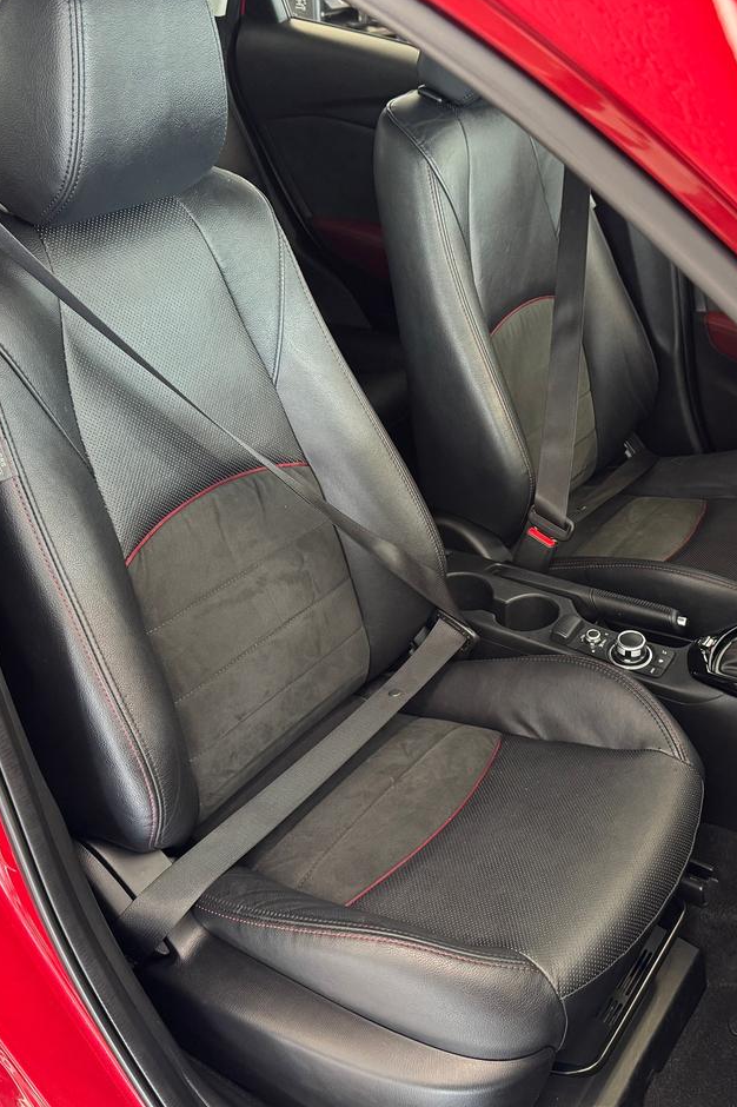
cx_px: 502
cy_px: 561
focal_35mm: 34
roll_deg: -2.7
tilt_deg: -32.1
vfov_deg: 55.8
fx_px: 1045
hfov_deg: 38.3
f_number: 1.78
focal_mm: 6.76
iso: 400
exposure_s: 1/60
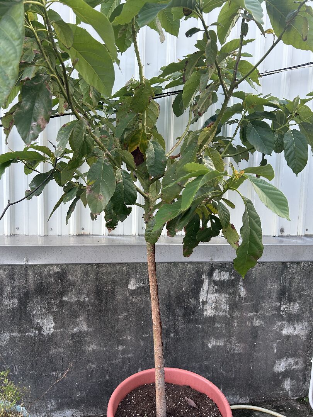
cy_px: 208
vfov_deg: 67.3
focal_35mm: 26
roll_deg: -2.3
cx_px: 156
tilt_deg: -4.8
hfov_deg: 53.1
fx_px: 313
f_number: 1.5
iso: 64
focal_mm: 5.7
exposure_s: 1/121
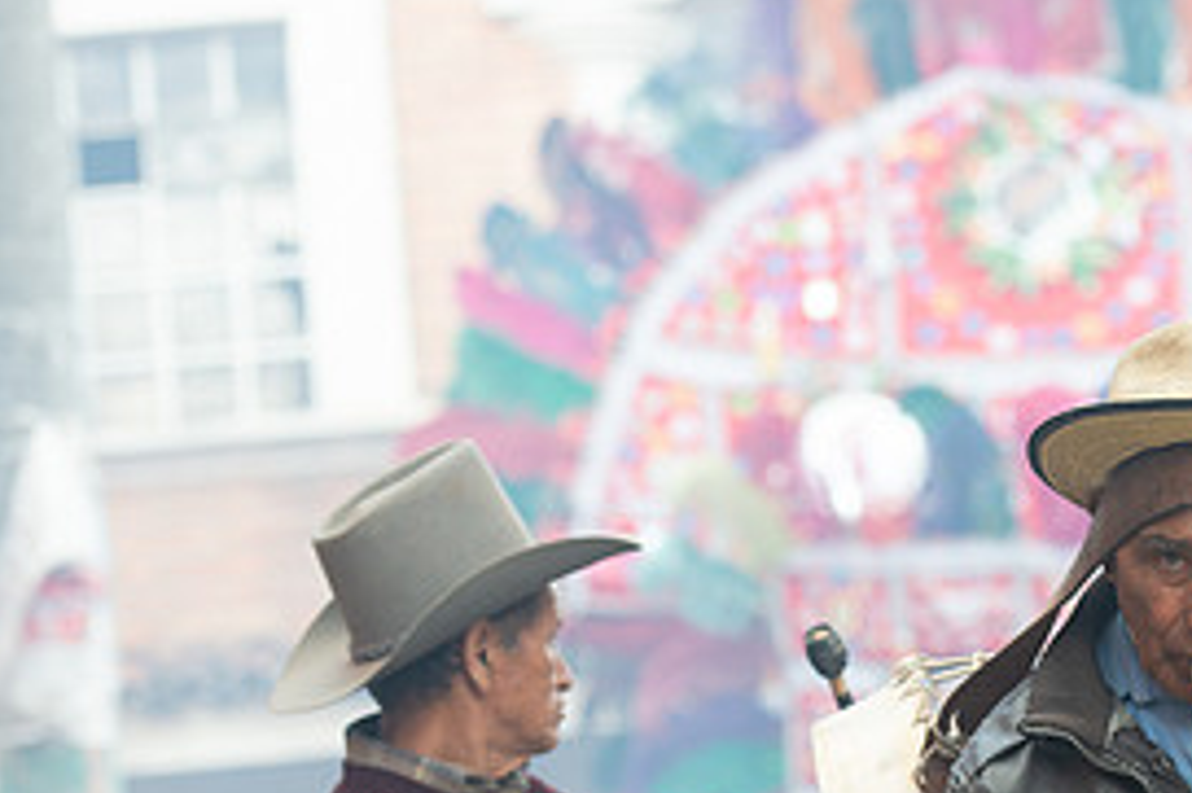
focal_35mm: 192
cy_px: 791
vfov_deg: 7.1
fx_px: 6353
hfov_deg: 10.7
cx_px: 951
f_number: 4
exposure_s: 1/160
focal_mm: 90
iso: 160
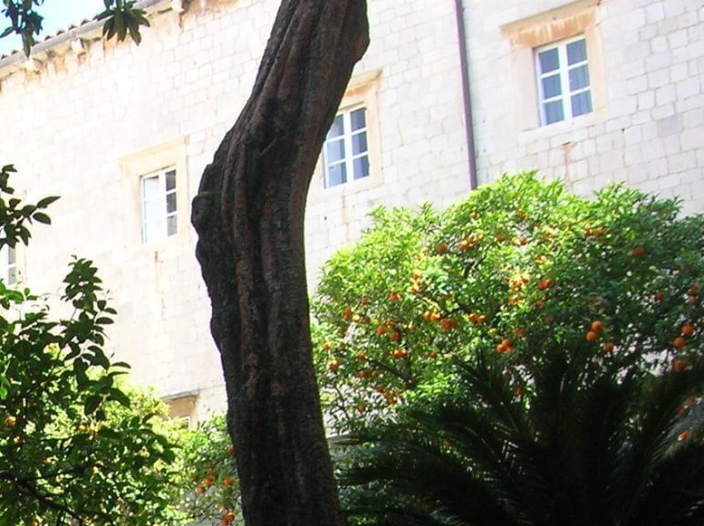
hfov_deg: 22.0
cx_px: -78
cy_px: 648
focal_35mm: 84
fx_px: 1706
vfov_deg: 16.7
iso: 50
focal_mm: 5.7
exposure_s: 1/74.8
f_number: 4.9
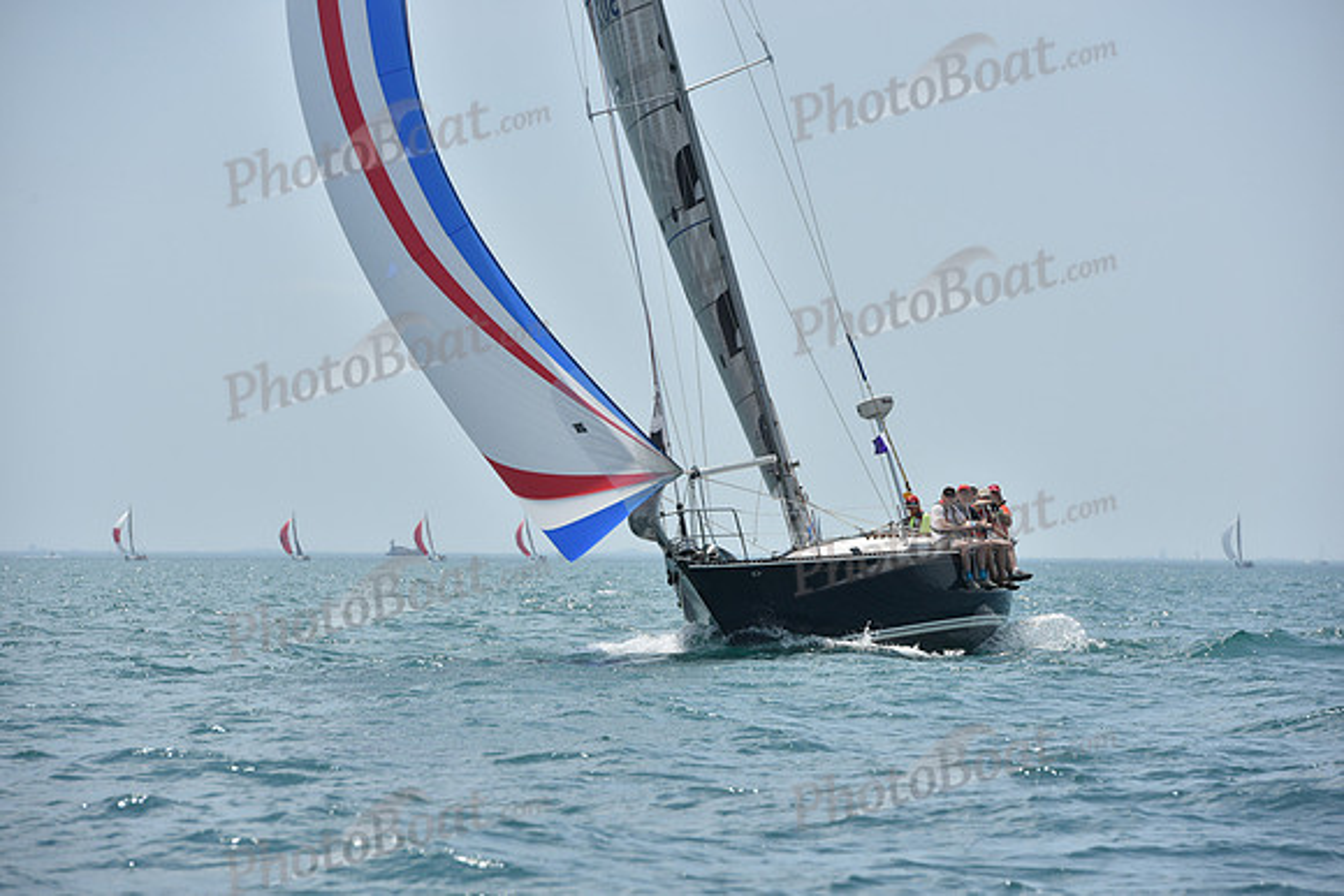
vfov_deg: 6.9
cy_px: 448
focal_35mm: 200
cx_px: 672
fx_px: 7468
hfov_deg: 10.3
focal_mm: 200
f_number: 9
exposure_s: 1/1250
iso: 250
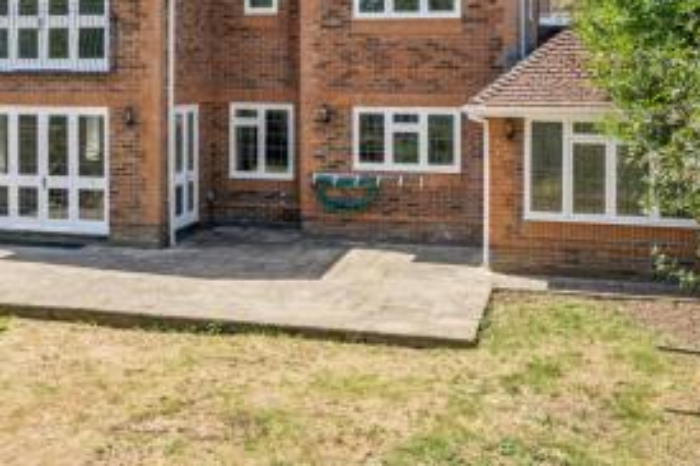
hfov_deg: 38.1
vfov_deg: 25.5
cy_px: 95
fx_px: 1010
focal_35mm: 52
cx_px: 280
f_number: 8
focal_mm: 30
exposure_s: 1/800
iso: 320
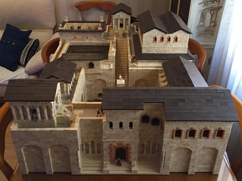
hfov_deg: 61.7
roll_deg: -0.8
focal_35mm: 29
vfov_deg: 48.2
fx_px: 203
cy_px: 90
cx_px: 121
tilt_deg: -28.2
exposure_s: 1/33
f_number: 2.2
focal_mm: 4.15
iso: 250
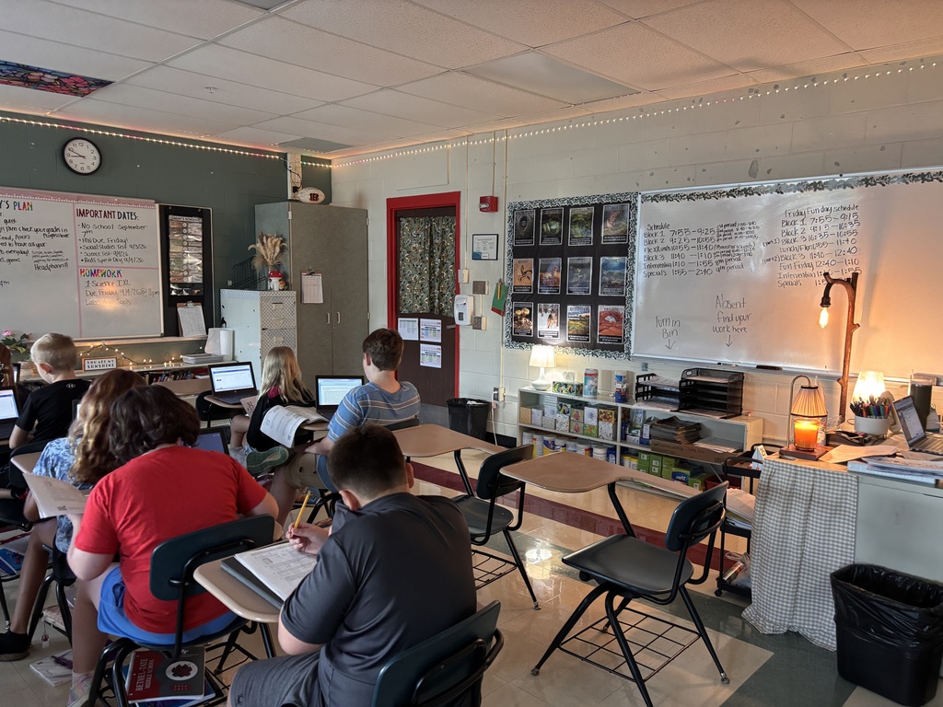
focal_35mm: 26
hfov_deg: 67.3
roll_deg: -0.9
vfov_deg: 53.1
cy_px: 354
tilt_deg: -5.8
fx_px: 708
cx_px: 472
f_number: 1.6
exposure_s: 1/60
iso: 250
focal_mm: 5.96
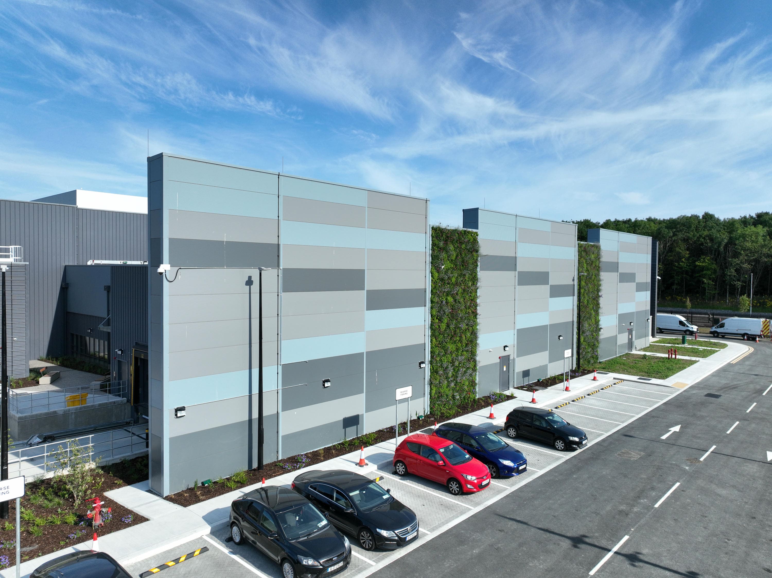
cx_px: 386
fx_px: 535
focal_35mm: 24
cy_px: 289
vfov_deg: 56.8
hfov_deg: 71.6
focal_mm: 12.29
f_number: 2.8
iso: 100
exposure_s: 1/2000
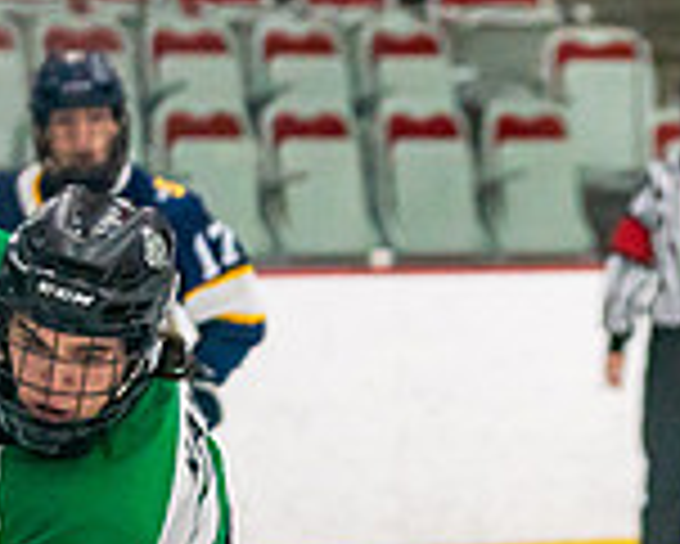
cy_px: 890
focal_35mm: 358
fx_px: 7210
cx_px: 516
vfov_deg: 4.3
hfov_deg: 5.4
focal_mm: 86
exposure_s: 1/1600
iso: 4000
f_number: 2.8
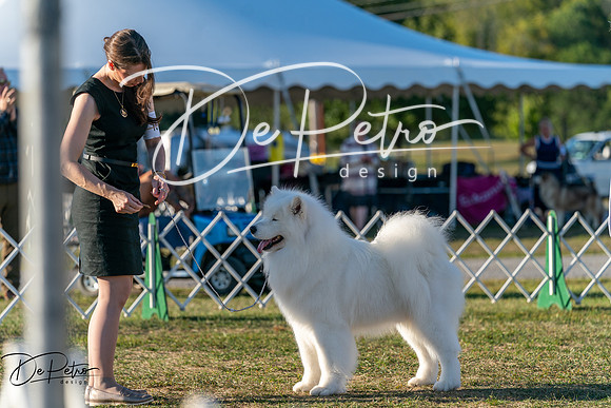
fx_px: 2937
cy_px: 204
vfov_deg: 7.9
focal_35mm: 173
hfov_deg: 11.9
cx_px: 306
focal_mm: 173
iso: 250
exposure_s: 1/1250
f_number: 4.5
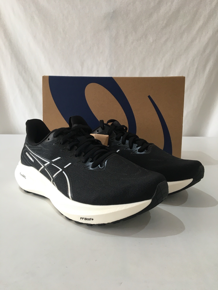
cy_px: 145
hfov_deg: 48.2
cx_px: 109
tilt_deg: -10.6
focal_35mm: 29
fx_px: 244
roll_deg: -1.4
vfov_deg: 61.7
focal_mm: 4.15
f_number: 2.2
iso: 50
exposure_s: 1/33
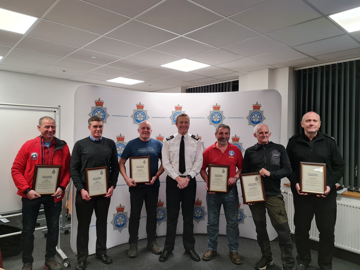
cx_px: 180
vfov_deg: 54.9
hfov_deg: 69.4
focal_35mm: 25
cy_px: 135
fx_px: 260
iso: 160
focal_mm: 7
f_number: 1.8
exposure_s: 1/100
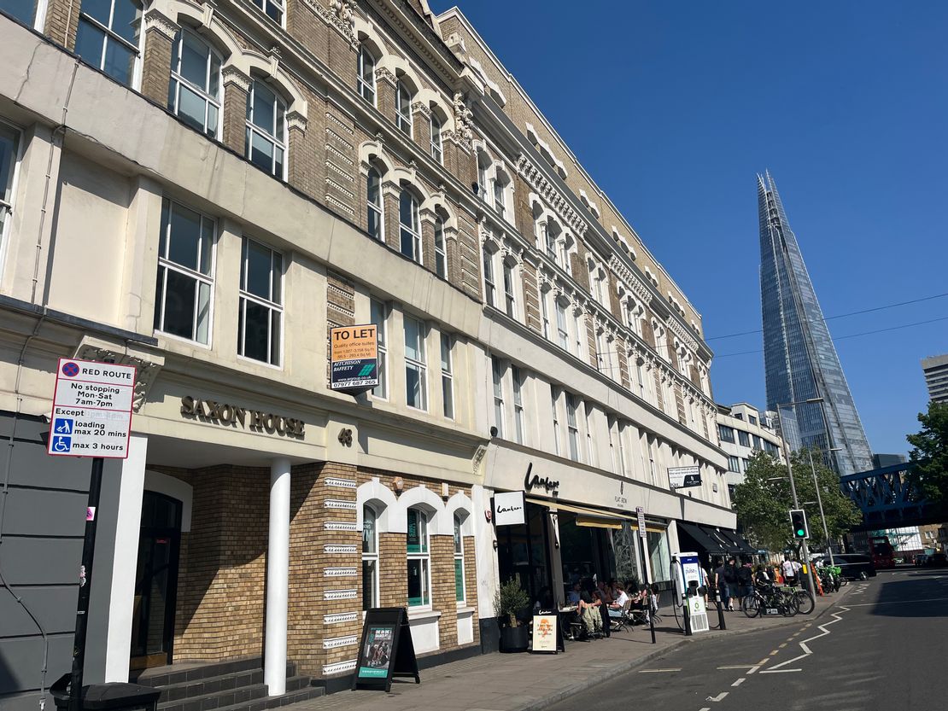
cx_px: 474
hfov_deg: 67.3
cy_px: 356
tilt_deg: +17.5
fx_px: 712
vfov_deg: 53.1
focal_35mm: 26
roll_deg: +3.2
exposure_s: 1/7353
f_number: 1.6
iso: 50
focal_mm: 5.1
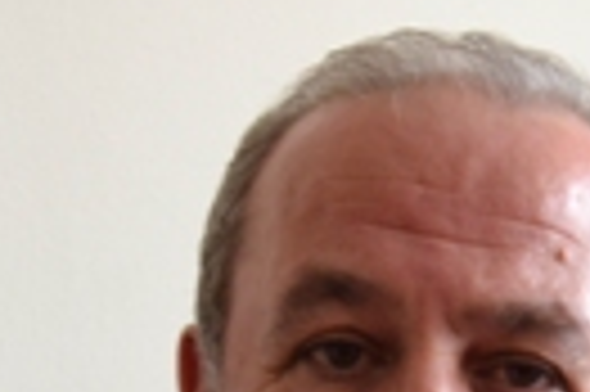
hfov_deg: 12.2
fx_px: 2757
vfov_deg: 7.9
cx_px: 378
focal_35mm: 168
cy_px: 656
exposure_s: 1/60
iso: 640
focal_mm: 23
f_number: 3.8
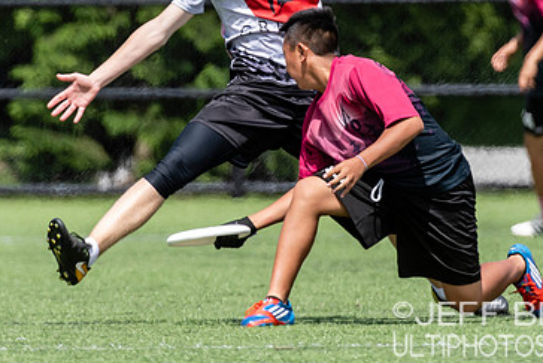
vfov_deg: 1.2
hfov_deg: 1.7
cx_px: 262
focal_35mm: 1190
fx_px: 17955
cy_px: 64
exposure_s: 1/1600
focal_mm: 350
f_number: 4
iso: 220
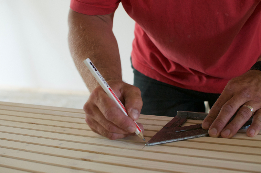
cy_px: 86
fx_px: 380
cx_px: 130
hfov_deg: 37.9
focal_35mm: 52
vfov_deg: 25.7
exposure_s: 1/50
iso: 1250
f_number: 3.5
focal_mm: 35
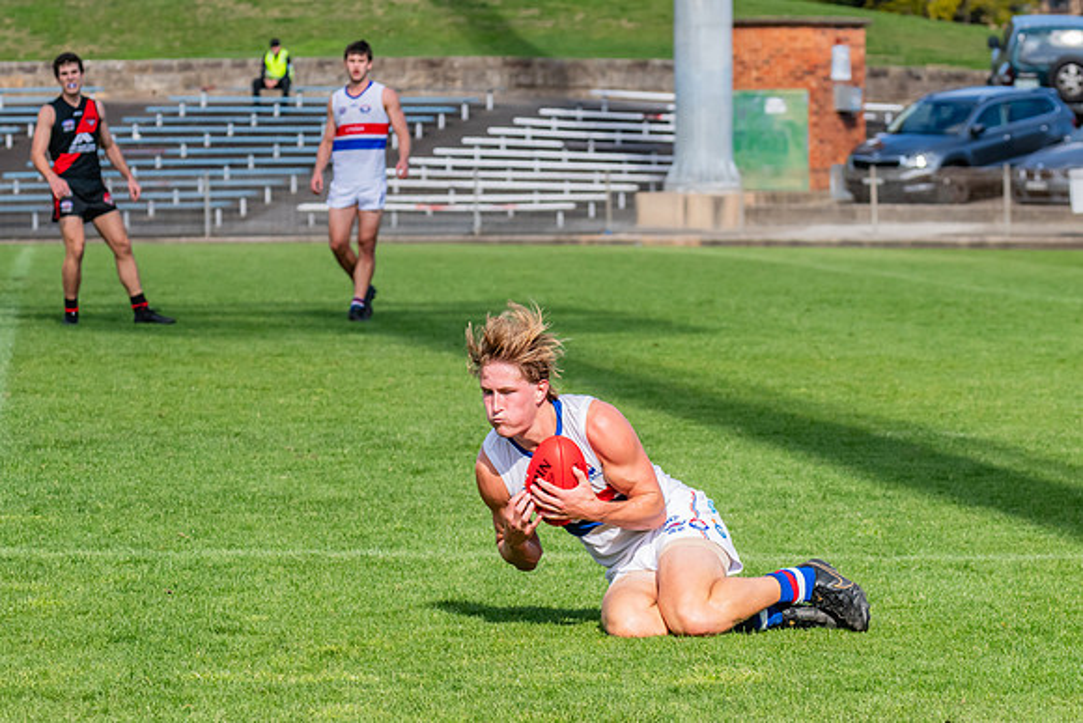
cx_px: 735
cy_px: 407
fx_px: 6950
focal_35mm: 231
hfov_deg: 8.9
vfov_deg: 6.0
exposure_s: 1/1600
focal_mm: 170
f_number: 9
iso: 800
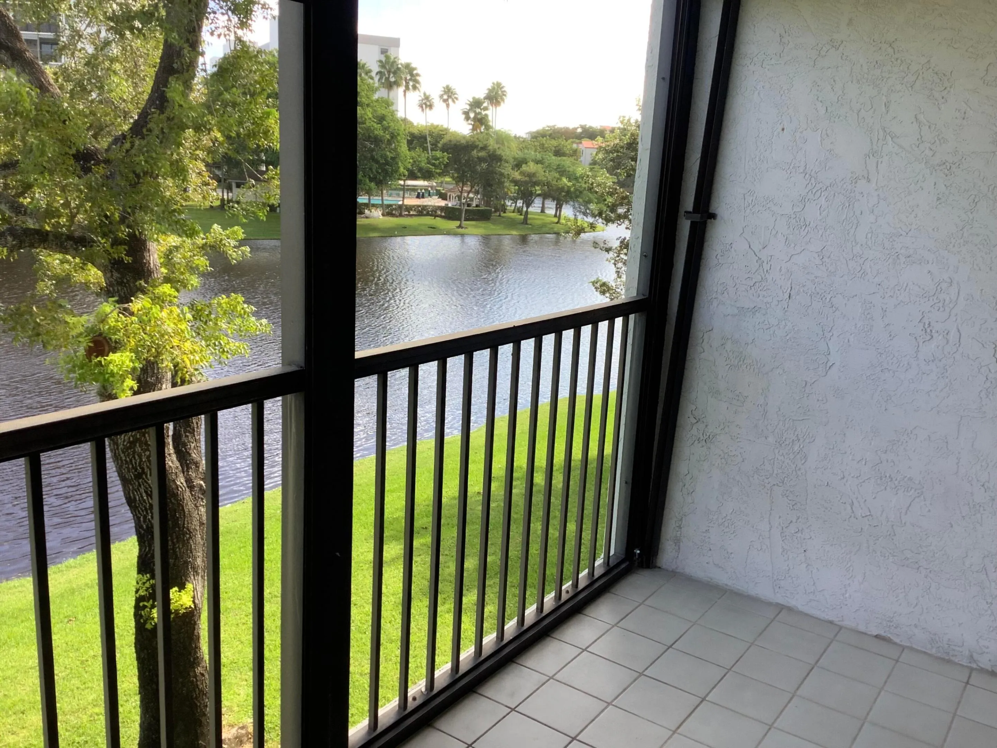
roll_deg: -4.0
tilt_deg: -13.4
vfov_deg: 45.4
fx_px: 893
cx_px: 498
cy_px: 374
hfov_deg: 58.4
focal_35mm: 31
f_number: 2.4
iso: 25
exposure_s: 1/120
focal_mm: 3.3
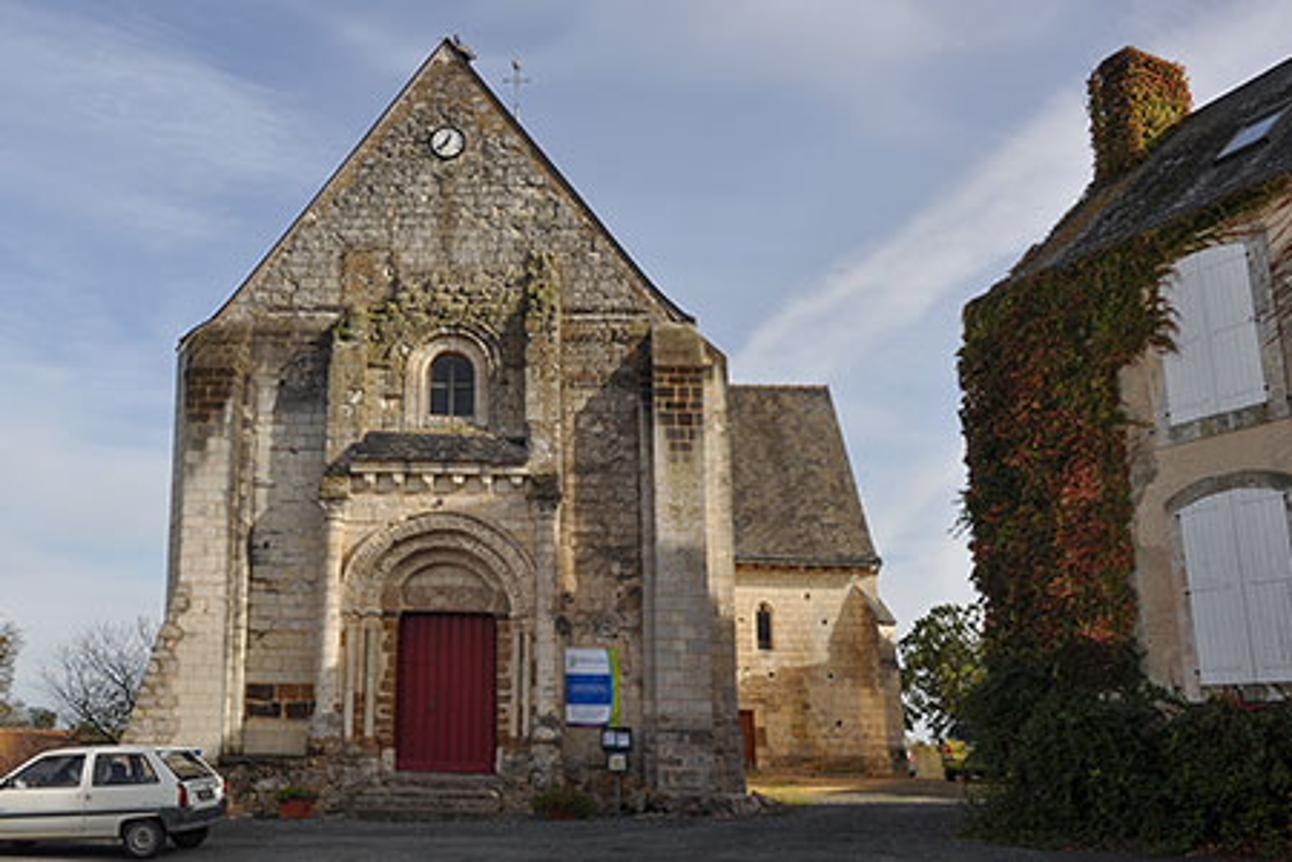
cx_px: 646
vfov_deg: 47.9
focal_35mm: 27
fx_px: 969
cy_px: 431
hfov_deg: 67.4
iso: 200
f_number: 9
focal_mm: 18
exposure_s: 1/320
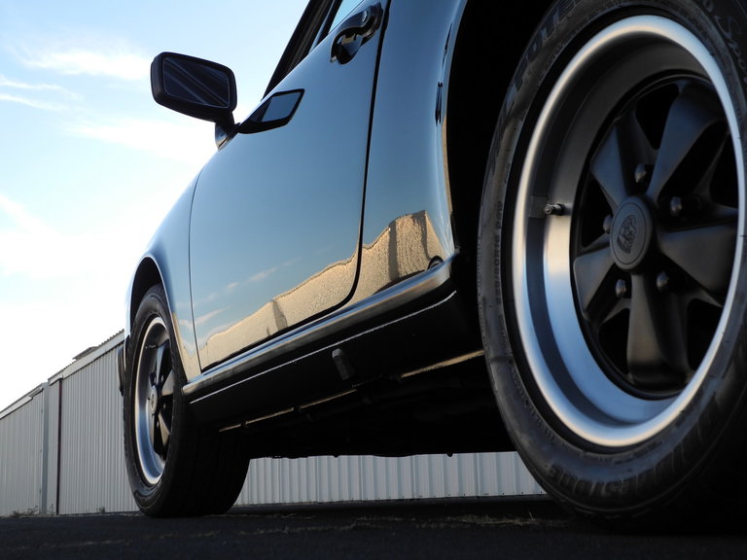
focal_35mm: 61
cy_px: 280
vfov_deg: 24.0
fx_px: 1316
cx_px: 374
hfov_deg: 31.7
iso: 100
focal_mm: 13
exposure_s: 1/376
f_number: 3.5
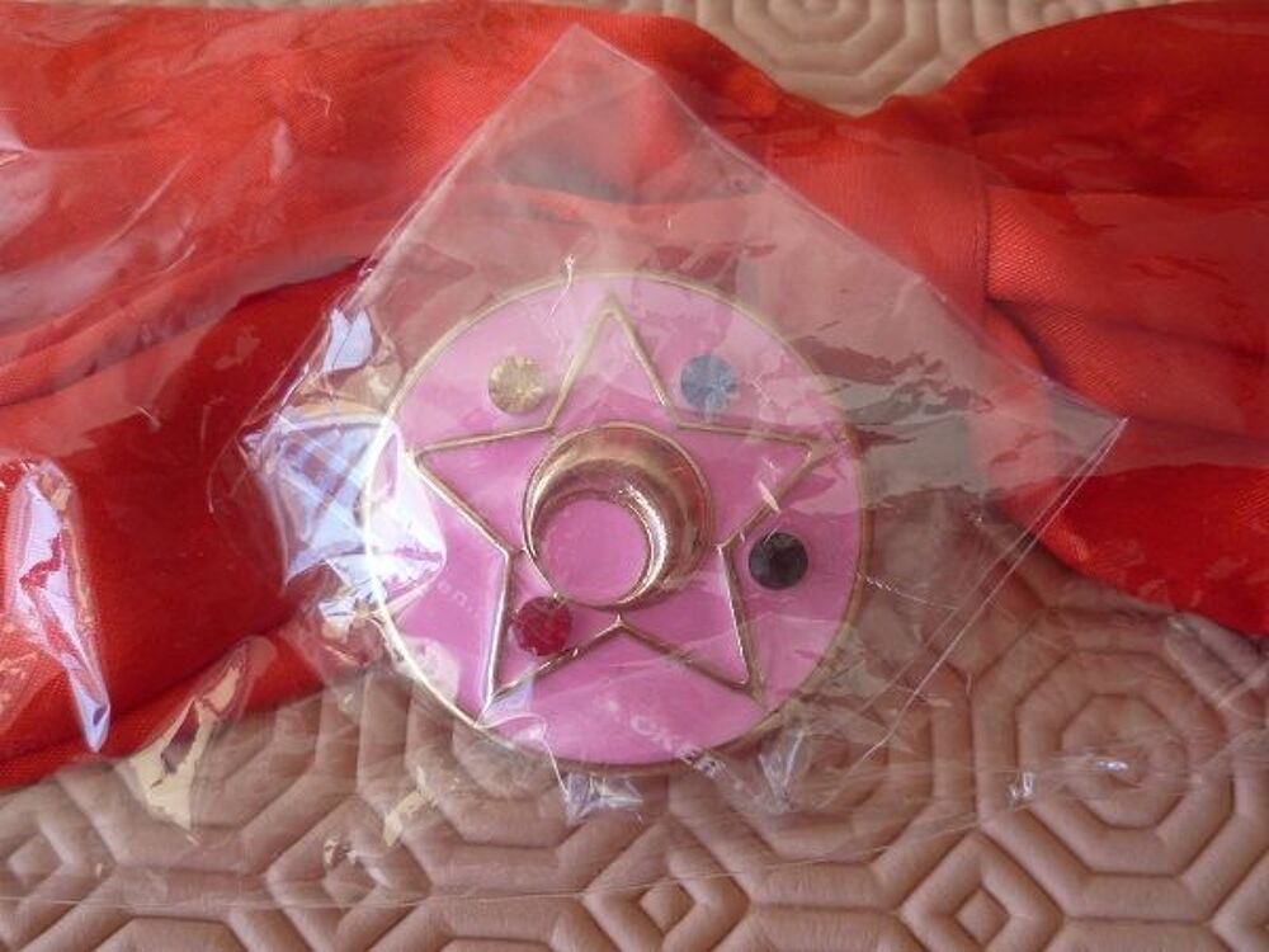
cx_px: 634
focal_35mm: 34
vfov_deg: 41.8
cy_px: 476
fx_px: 1246
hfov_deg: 54.0
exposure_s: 1/125
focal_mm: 6.1
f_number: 3.2
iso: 160
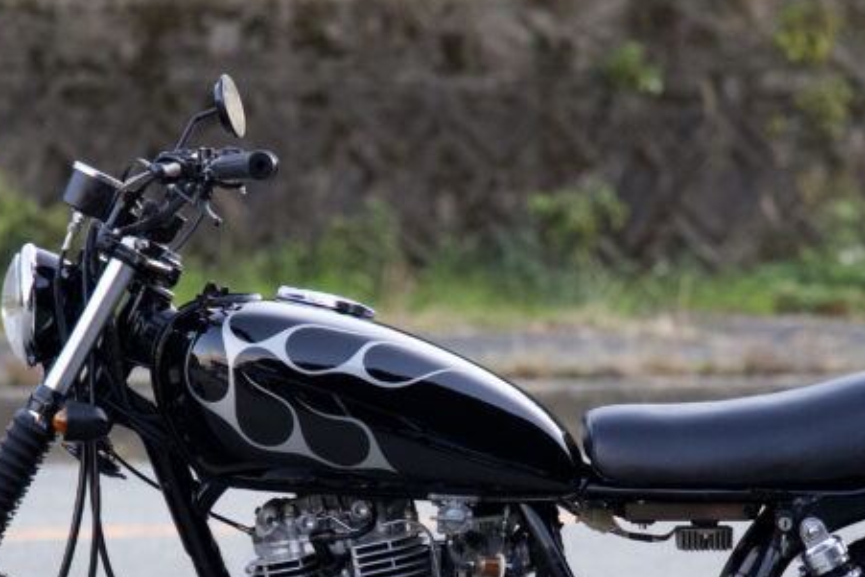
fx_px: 9109
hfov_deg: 5.4
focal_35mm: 379
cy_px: 549
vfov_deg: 3.6
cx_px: 435
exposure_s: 1/200
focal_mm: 167
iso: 2000
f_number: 5.6
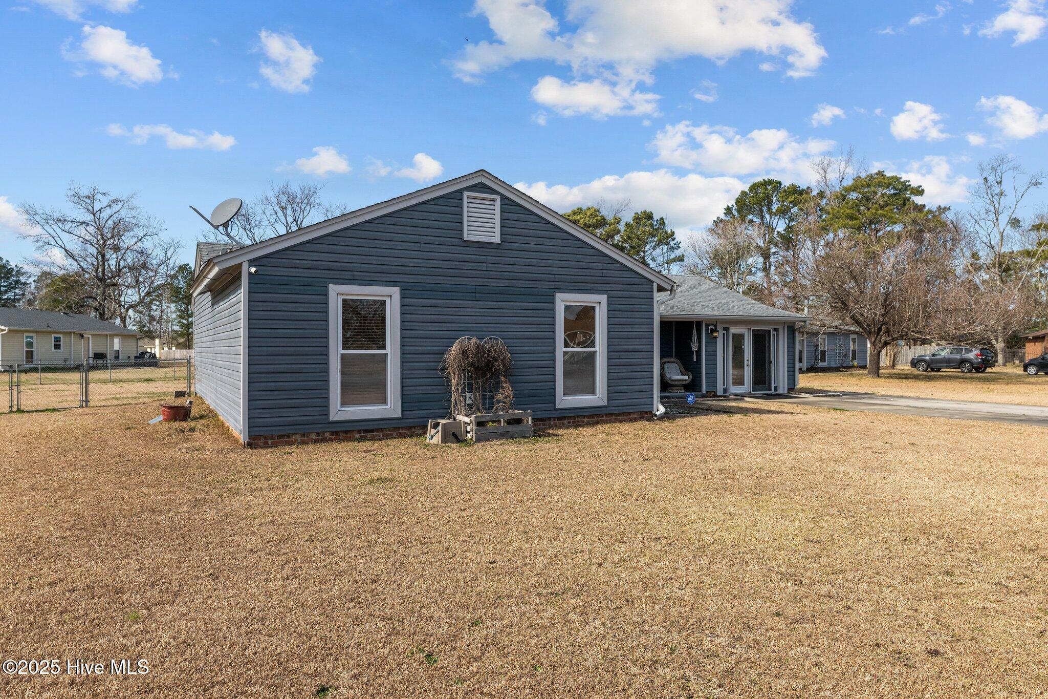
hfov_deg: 73.7
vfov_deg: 53.1
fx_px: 699
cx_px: 524
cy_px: 350
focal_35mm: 24
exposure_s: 1/1250
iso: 400
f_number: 9
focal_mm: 24
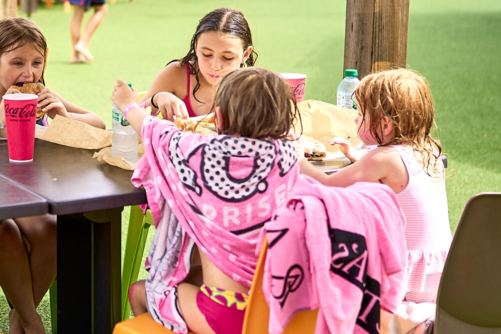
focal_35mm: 89
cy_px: 44
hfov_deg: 21.5
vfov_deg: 15.2
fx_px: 1238
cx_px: -71
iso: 100
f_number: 1.4
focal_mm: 35
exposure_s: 1/2000
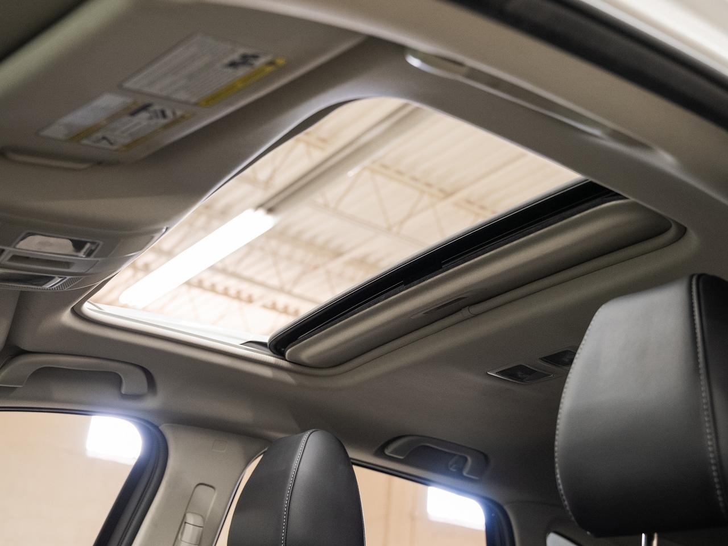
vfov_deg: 32.2
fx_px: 945
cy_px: 276
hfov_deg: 41.9
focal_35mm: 45
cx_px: 435
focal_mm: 37.8
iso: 1000
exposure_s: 1/50
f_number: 4
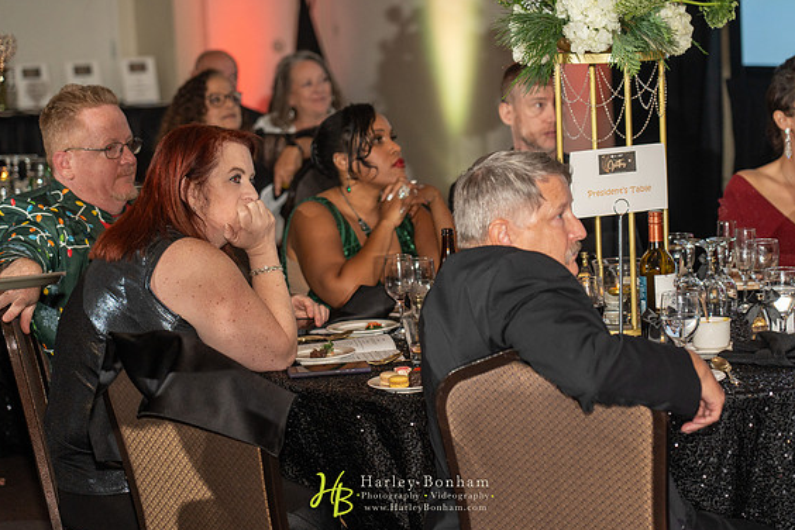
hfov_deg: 18.9
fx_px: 2385
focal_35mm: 108
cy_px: 267
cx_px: 402
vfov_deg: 12.7
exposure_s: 1/200
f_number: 4
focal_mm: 105
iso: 1600
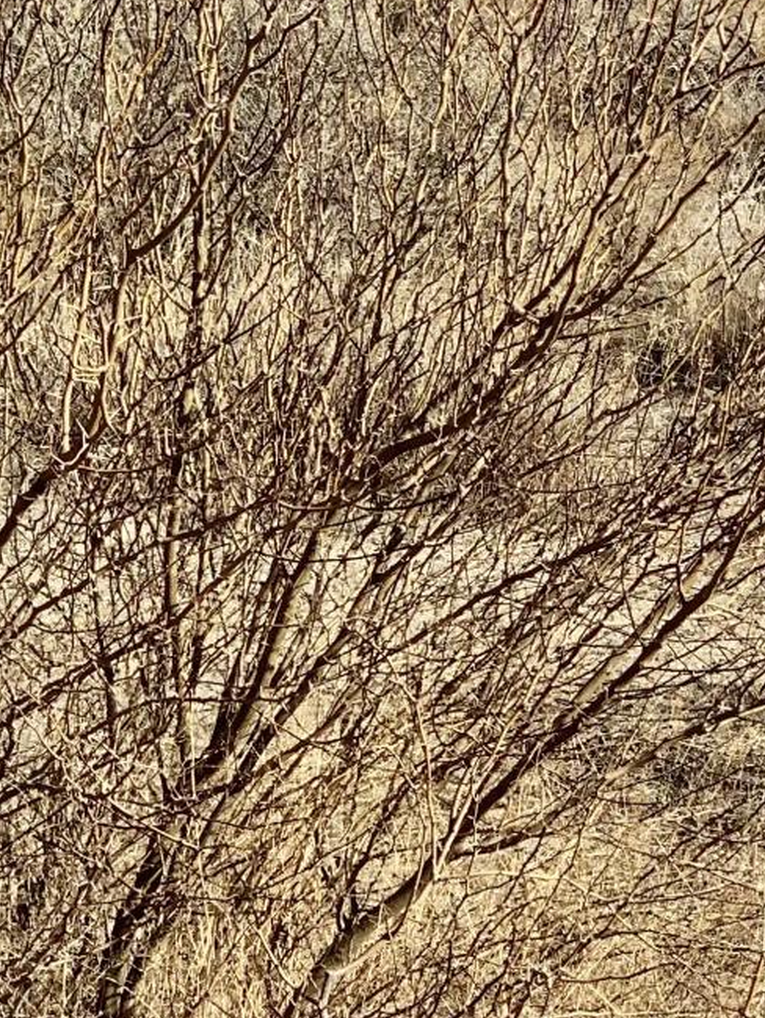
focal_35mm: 160
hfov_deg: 9.2
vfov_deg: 12.3
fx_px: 4711
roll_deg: -1.2
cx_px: 671
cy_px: 164
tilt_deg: -5.5
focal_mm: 6
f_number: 2.4
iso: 16
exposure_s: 1/1332
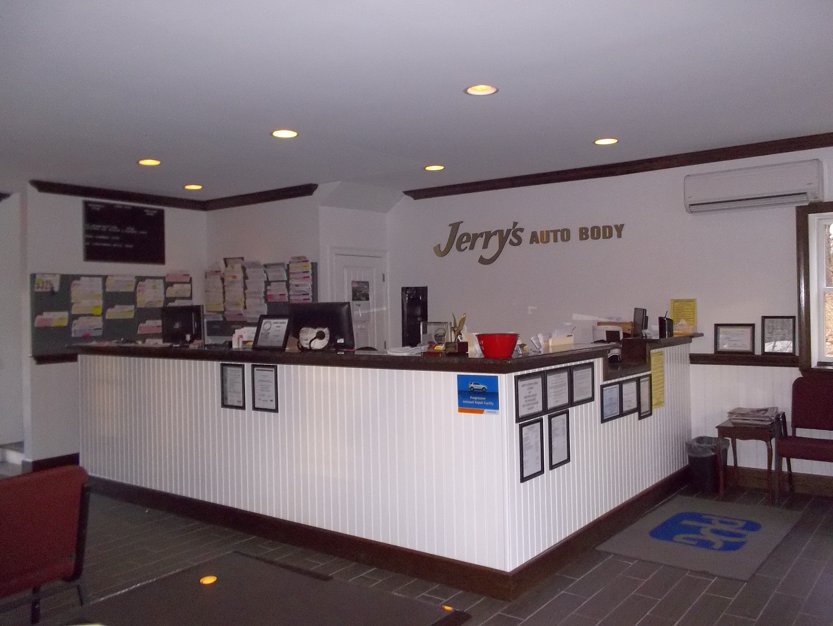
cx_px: 416
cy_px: 313
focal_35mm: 29
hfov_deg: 61.6
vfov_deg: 48.3
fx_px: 698
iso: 320
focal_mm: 4.1
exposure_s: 1/30
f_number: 3.3
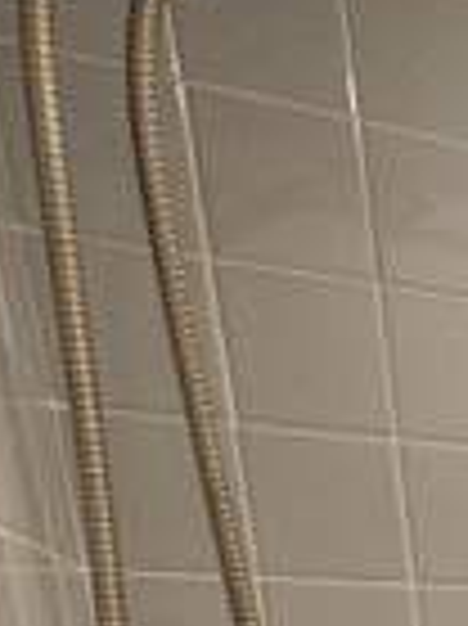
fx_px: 1083
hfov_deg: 16.4
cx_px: 1012
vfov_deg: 23.2
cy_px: 1022
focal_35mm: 60
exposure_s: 1/30
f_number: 2.2
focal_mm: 2.2
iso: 320
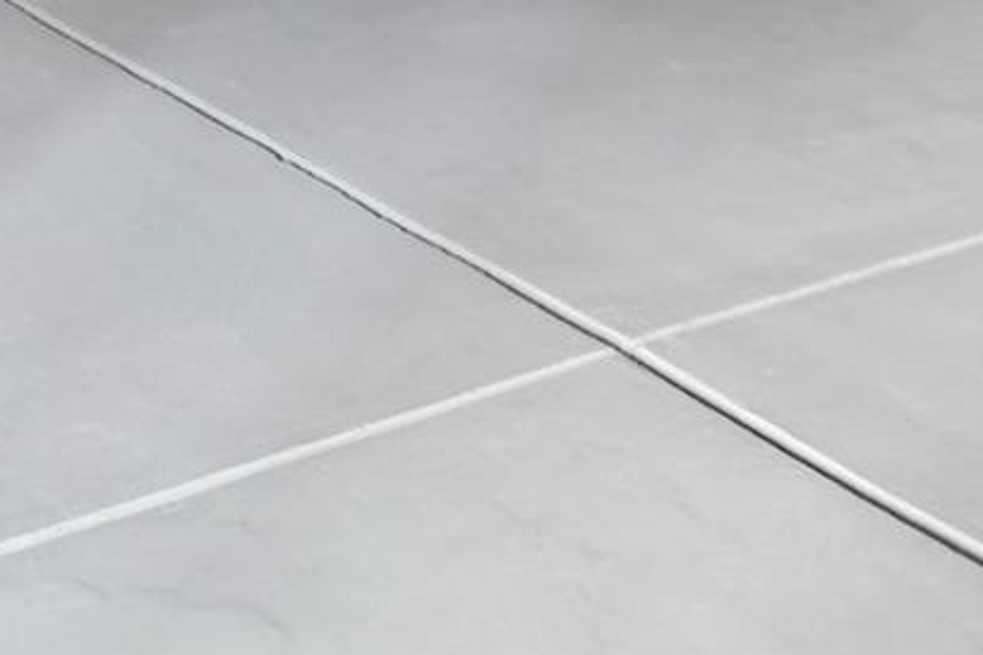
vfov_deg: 14.4
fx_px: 2183
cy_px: -627
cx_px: 695
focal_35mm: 80
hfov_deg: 25.2
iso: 100
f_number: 9
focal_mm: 16
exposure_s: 1.3
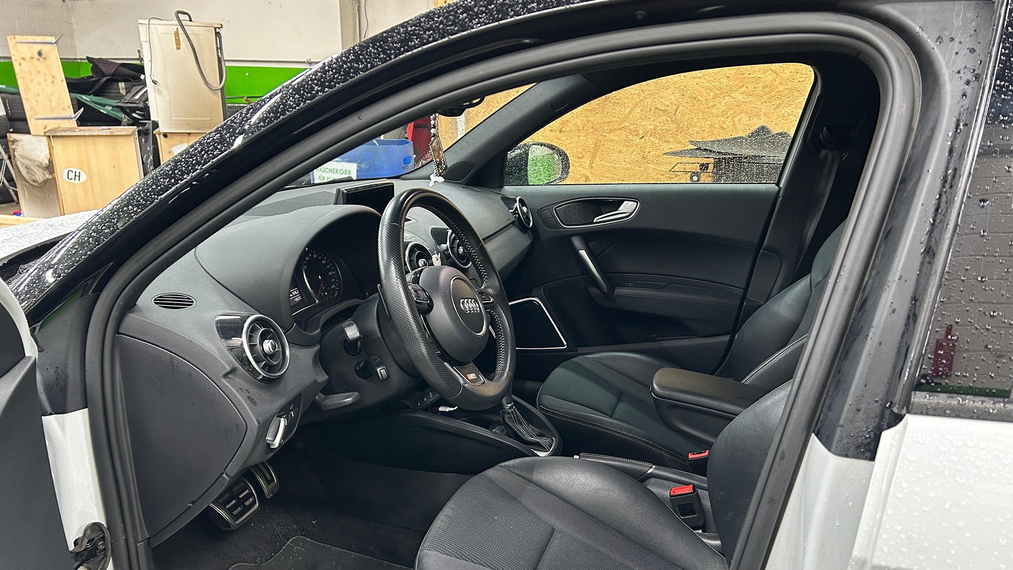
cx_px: 516
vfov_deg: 40.1
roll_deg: -1.1
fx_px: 779
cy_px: 336
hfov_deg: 66.1
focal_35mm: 29
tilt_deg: -18.5
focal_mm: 5.7
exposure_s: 1/50
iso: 200
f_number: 1.5
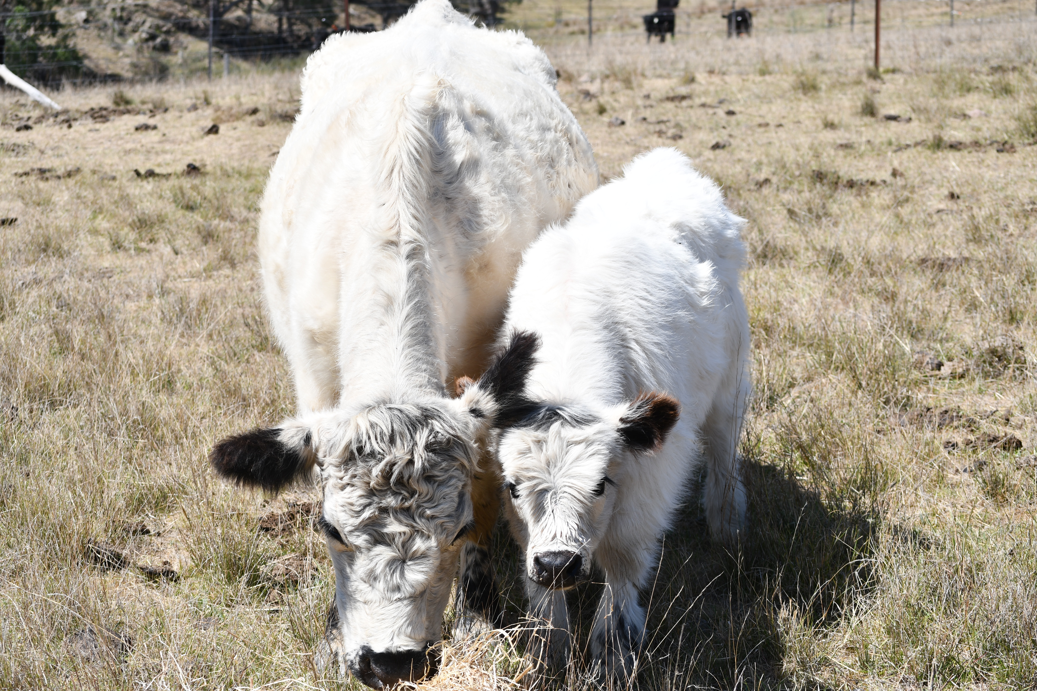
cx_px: 518
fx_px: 2362
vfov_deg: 16.7
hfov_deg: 24.8
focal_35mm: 82
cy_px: 346
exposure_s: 1/320
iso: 100
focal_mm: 55
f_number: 9
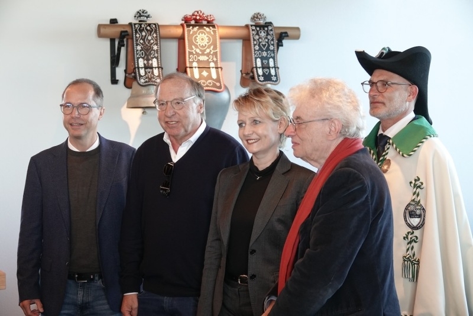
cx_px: 236
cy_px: 158
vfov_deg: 16.1
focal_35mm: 85
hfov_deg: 23.9
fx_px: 1117
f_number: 3.5
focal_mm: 31.33
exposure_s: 1/100
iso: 500
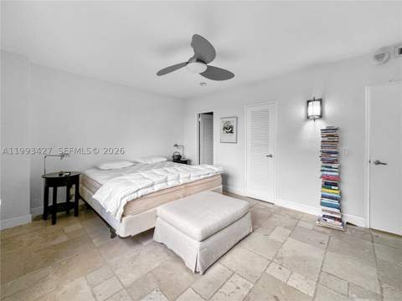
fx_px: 163
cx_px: 201
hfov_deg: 102.1
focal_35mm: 14
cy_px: 150
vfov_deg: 85.7
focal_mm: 2.22
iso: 320
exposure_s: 1/120
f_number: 2.2
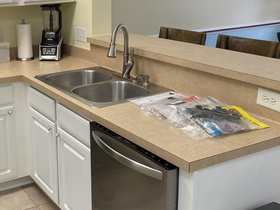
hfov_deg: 36.2
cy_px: 74
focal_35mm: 51
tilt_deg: -15.0
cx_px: 56
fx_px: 413
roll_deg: +1.9
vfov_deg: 28.4
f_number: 1.8
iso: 80
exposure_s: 1/60
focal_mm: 4.25
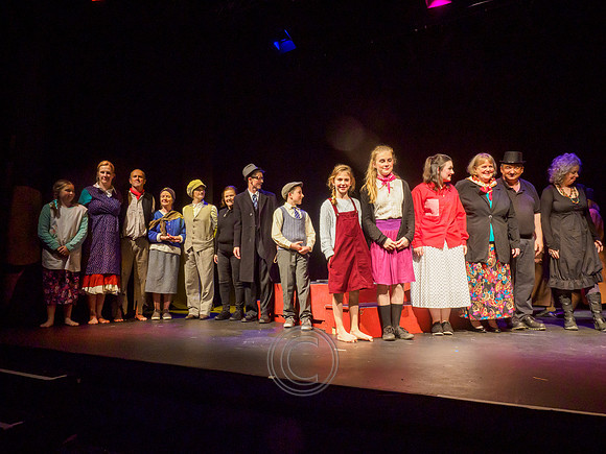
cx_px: 303
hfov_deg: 71.6
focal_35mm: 24
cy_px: 227
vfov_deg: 56.8
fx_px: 420
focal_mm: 12
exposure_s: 1/80
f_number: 7.1
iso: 1600
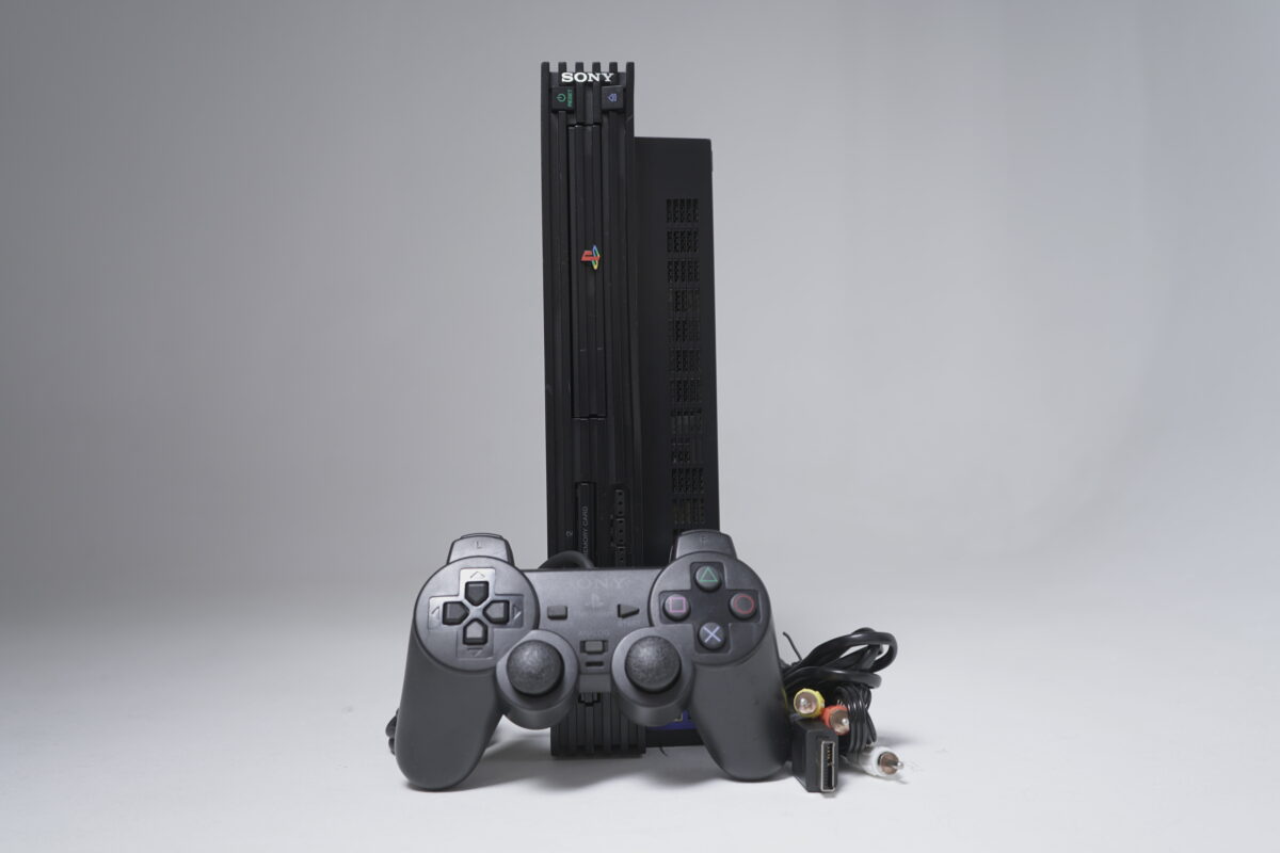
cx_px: 640
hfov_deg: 61.9
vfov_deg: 43.6
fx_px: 1067
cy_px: 426
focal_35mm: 30
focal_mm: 30
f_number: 4.5
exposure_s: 1/5
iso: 125
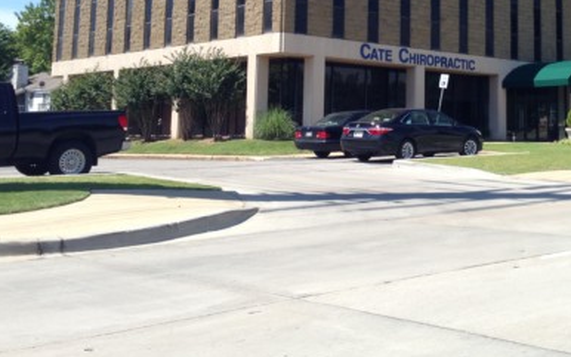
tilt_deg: +7.0
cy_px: 31
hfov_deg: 34.7
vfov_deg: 21.8
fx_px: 902
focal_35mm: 58
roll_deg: -2.0
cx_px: 388
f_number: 2.4
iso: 50
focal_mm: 4.12
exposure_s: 1/1130
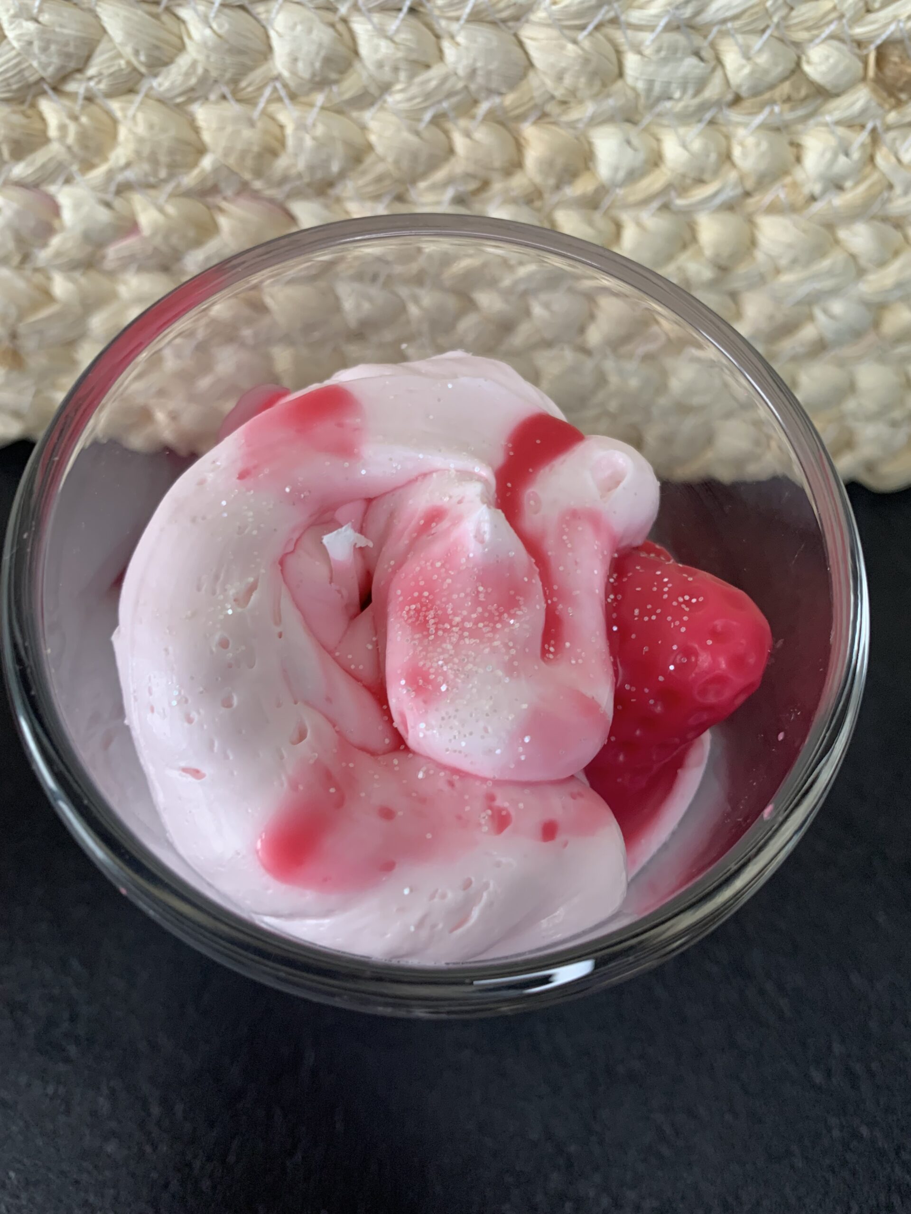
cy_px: 607
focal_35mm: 26
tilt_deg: -66.6
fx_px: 912
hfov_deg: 53.1
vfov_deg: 67.3
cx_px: 456
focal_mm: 4.25
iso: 100
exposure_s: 1/60
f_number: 1.8
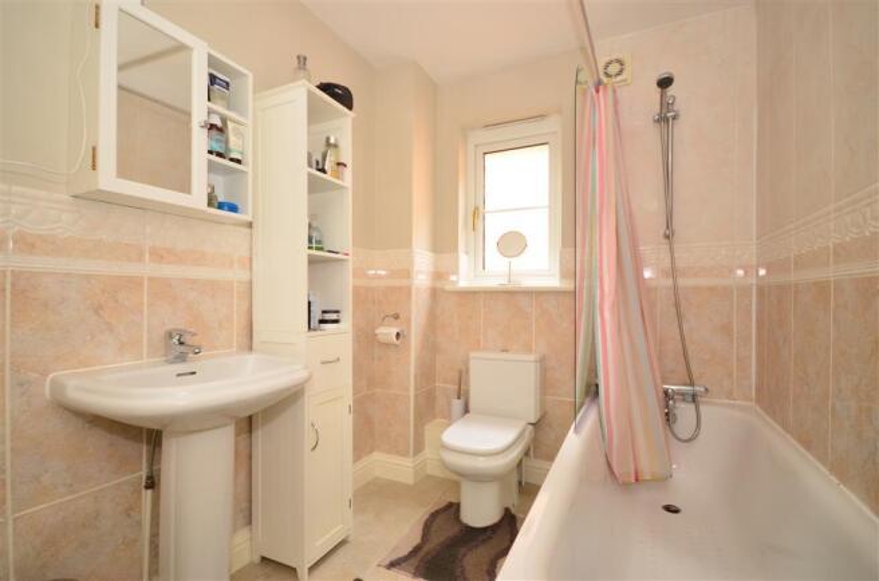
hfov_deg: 95.1
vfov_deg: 71.8
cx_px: 440
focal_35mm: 16
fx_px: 402
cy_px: 290
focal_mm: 11
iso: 200
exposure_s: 1/3
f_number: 5
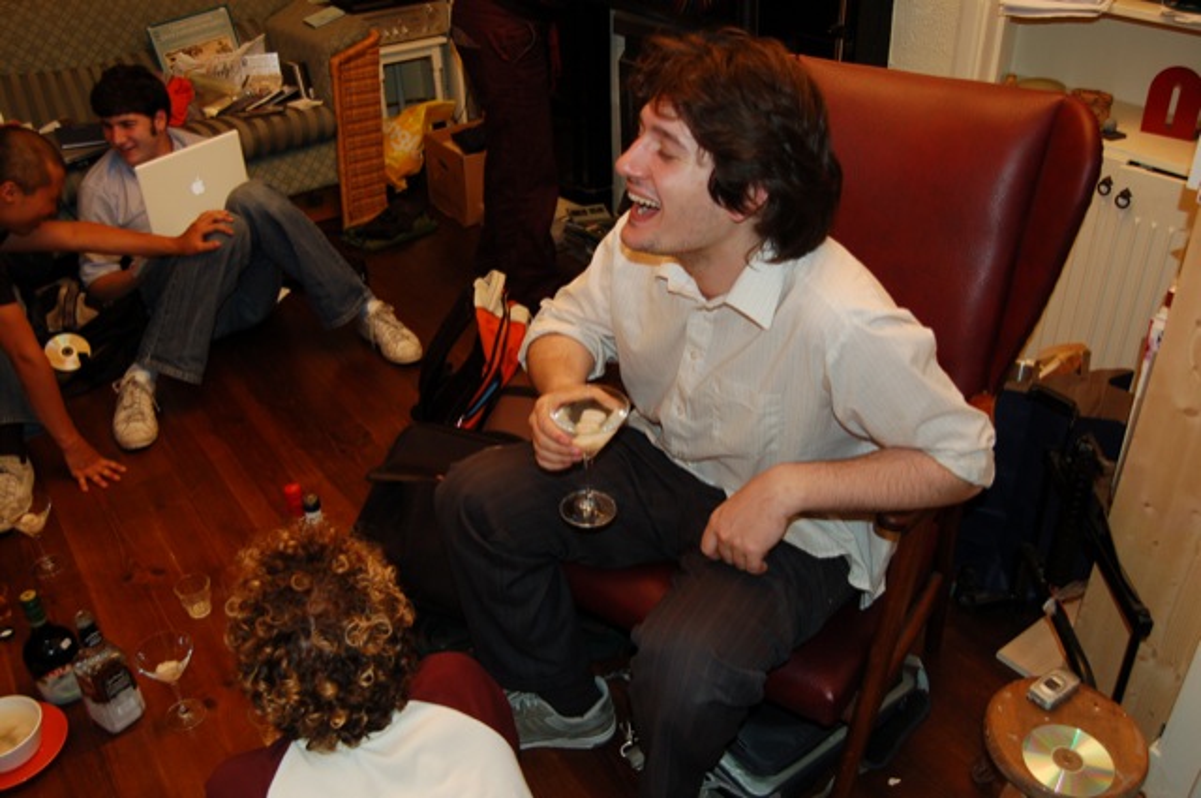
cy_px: 399
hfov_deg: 62.0
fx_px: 1000
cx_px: 600
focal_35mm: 30
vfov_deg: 43.5
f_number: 3.8
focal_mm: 20
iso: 400
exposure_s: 1/15
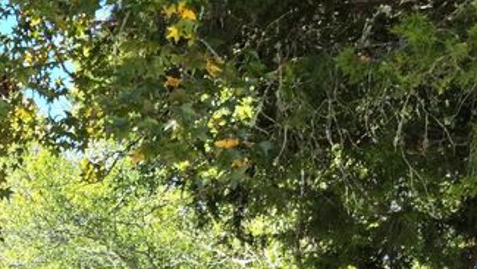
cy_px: 444
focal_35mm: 79
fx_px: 999
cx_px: -144
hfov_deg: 23.7
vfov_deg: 14.0
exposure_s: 1/1849
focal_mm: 6.3
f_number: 1.7
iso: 80
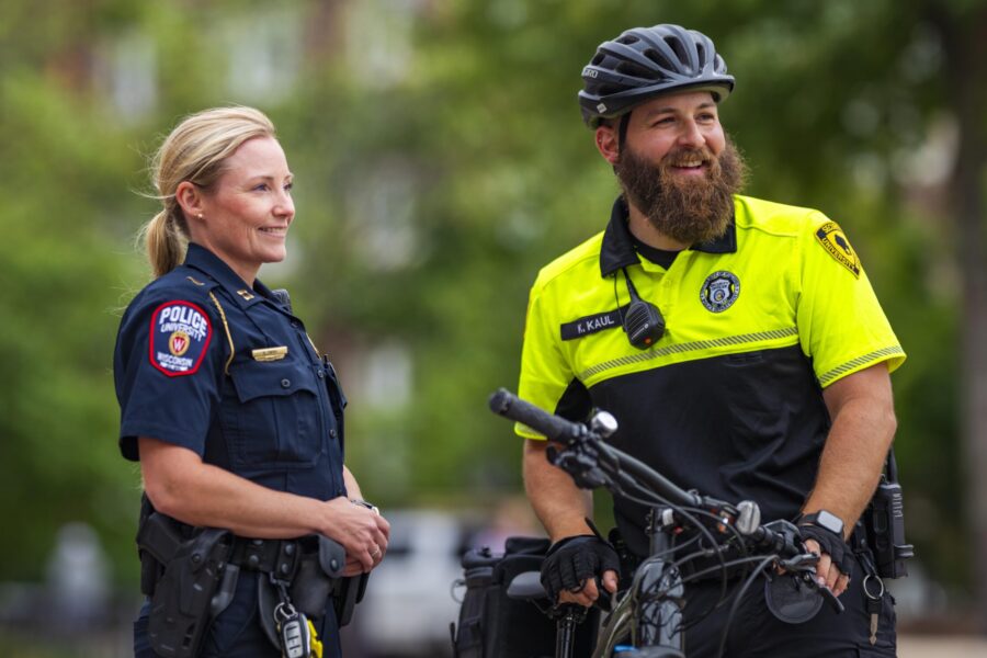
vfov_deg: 10.2
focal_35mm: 135
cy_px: 329
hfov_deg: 15.2
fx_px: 3701
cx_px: 494
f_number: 1.8
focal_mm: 135
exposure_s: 1/1000
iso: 100
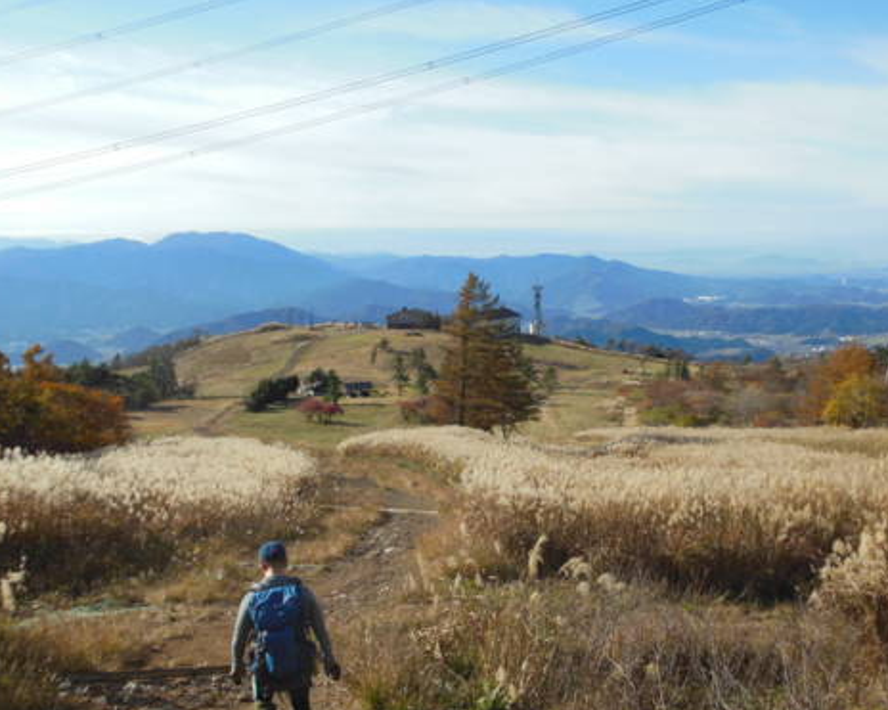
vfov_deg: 37.3
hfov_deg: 45.8
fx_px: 1051
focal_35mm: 40
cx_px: 457
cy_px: 357
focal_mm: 6.8
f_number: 3.6
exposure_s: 1/1250
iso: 125
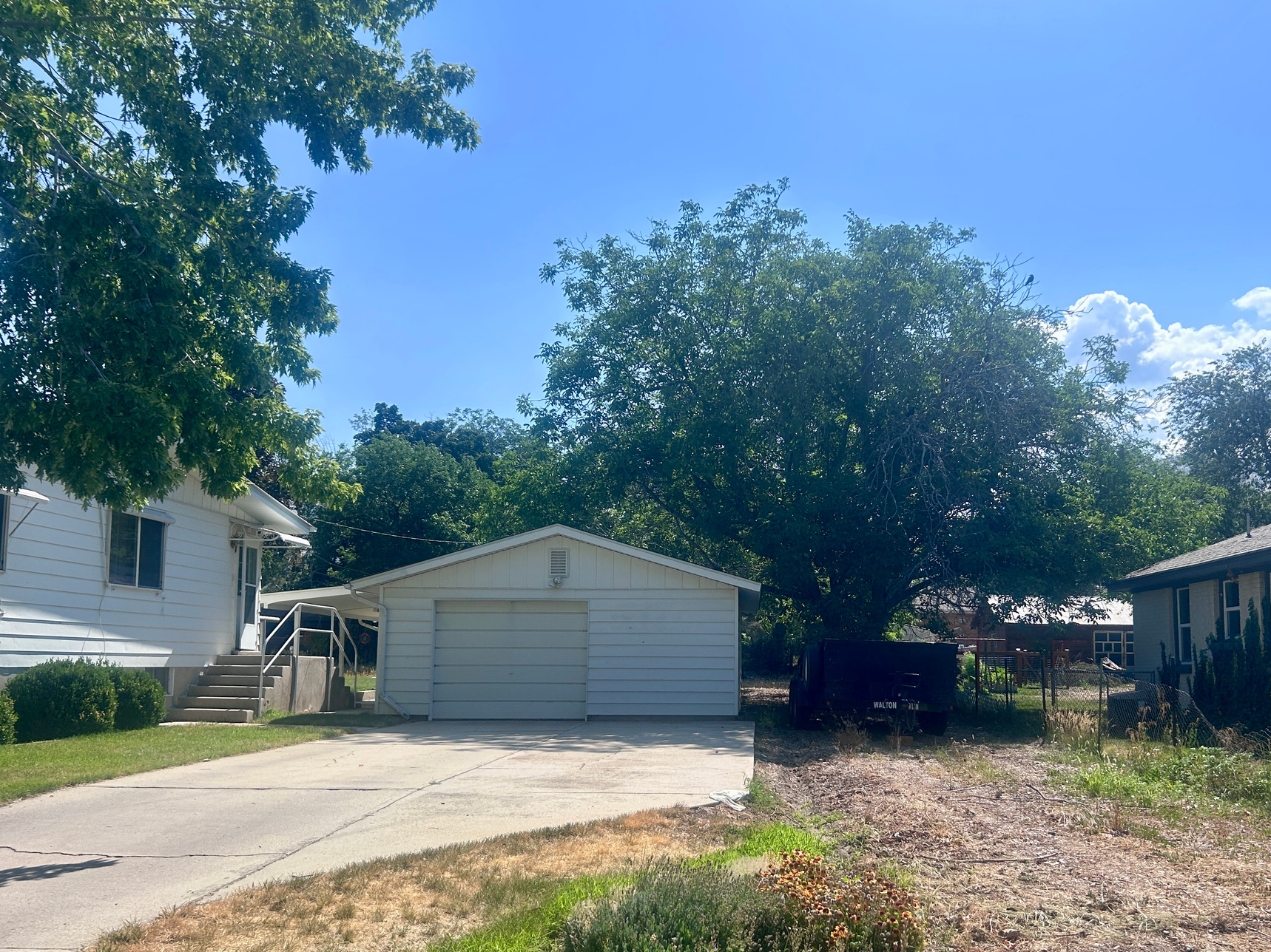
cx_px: 738
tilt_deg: +5.1
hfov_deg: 58.1
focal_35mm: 31
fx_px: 1138
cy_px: 553
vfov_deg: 45.3
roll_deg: -0.1
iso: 50
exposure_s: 1/5882
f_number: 1.5
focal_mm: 5.7
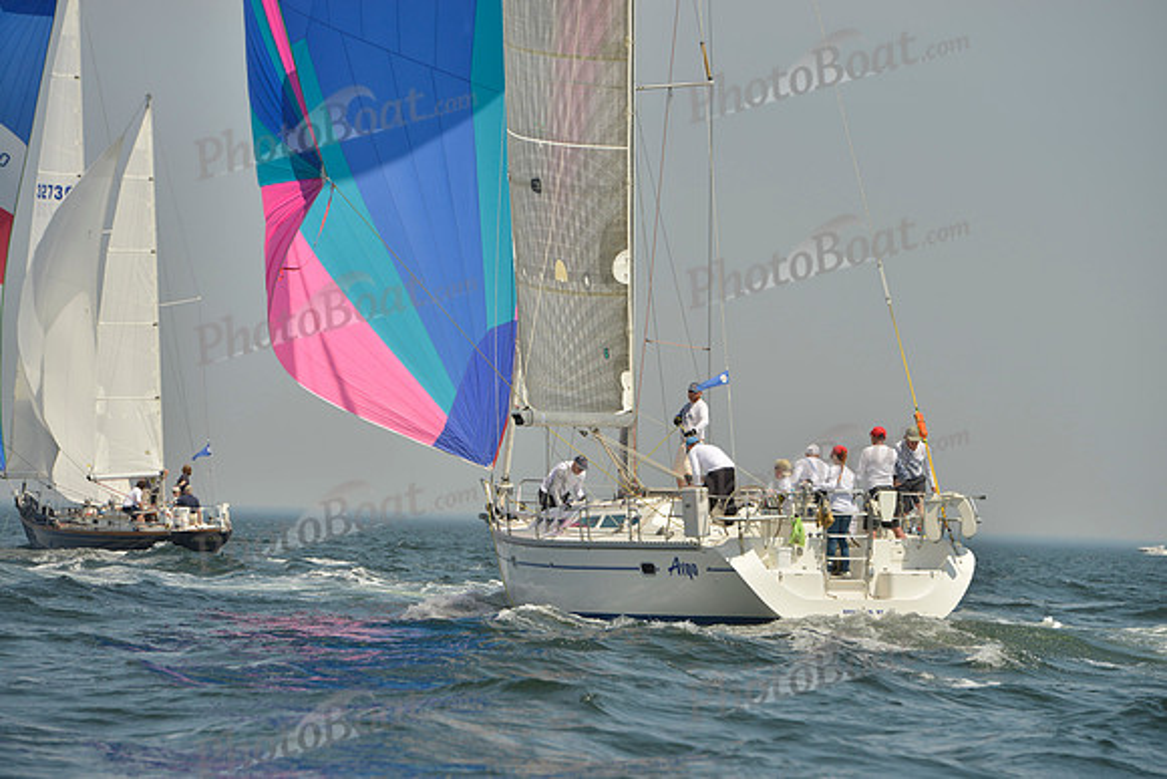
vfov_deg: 7.4
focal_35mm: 185
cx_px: 584
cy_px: 390
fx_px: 5998
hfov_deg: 11.1
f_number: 8
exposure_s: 1/1250
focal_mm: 185
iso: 200
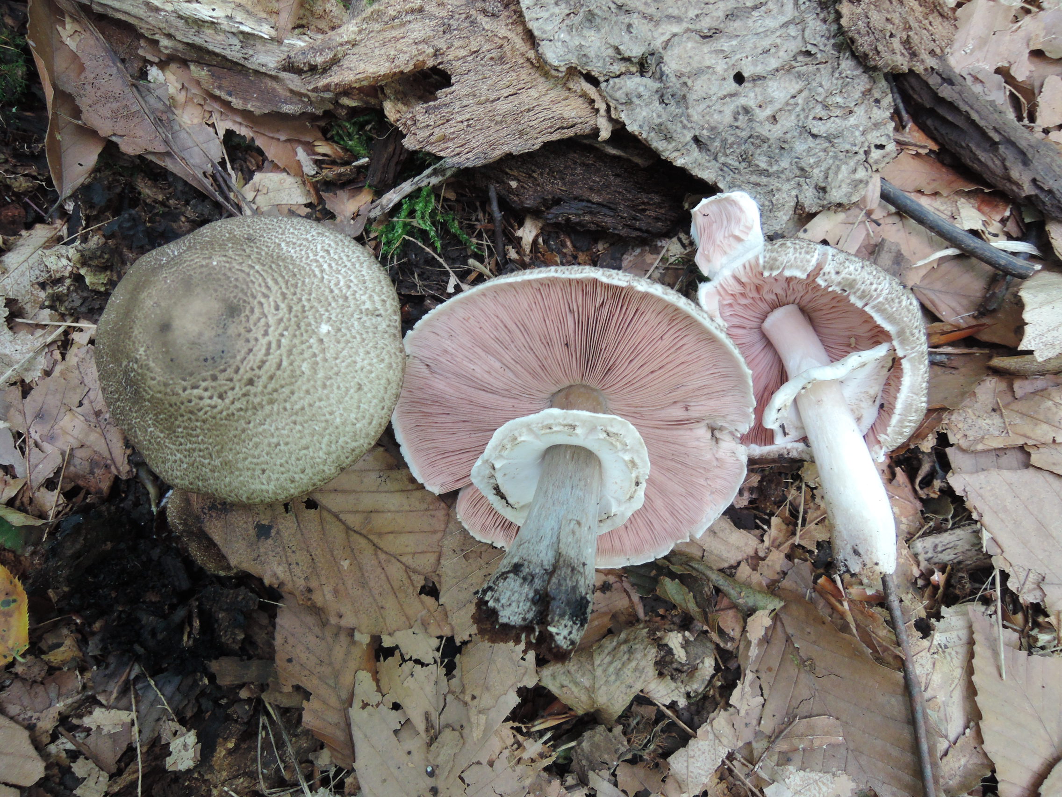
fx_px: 736
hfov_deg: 71.6
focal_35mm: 24
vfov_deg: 56.8
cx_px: 531
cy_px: 398
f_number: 2.8
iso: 400
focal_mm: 5.1
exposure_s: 1/30
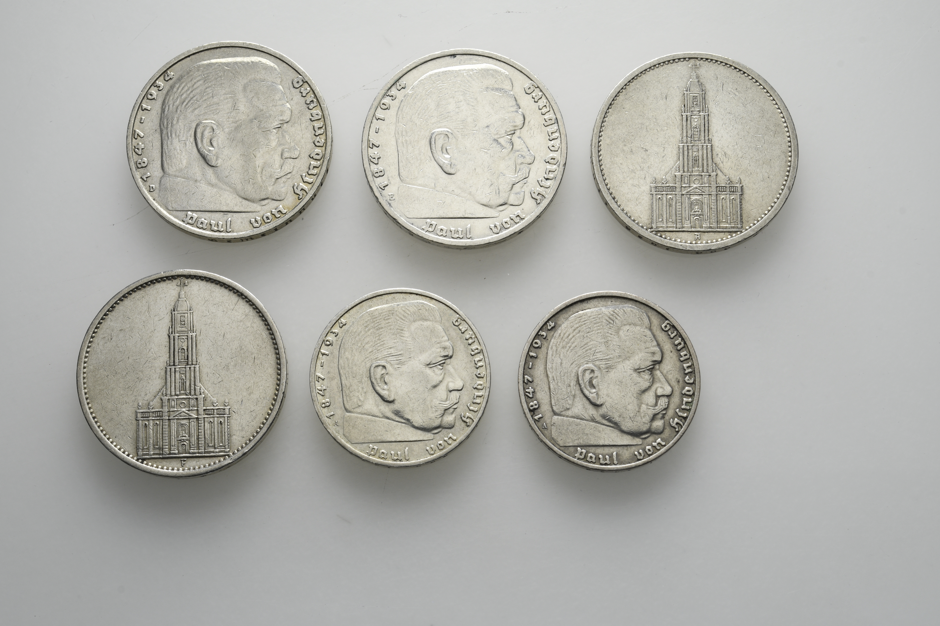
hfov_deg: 29.2
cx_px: 470
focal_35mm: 69
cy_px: 313
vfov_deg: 19.7
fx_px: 1802
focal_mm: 46
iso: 200
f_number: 14
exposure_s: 1/100
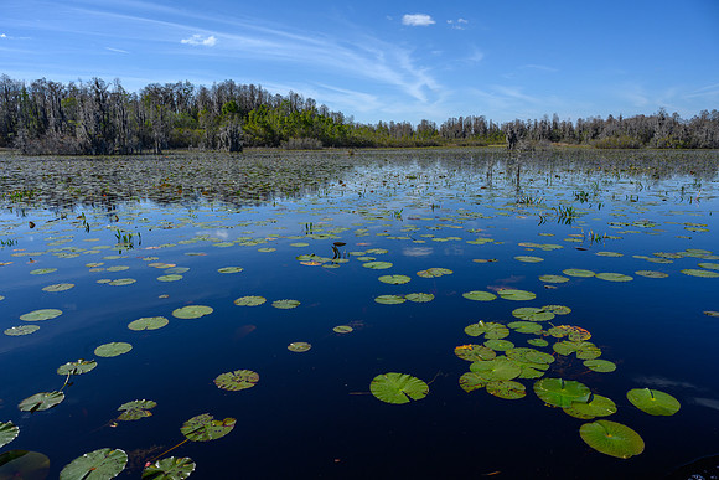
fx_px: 536
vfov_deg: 48.2
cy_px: 240
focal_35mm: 27
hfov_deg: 67.7
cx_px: 360
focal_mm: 26.5
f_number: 11
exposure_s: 1/500
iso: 160
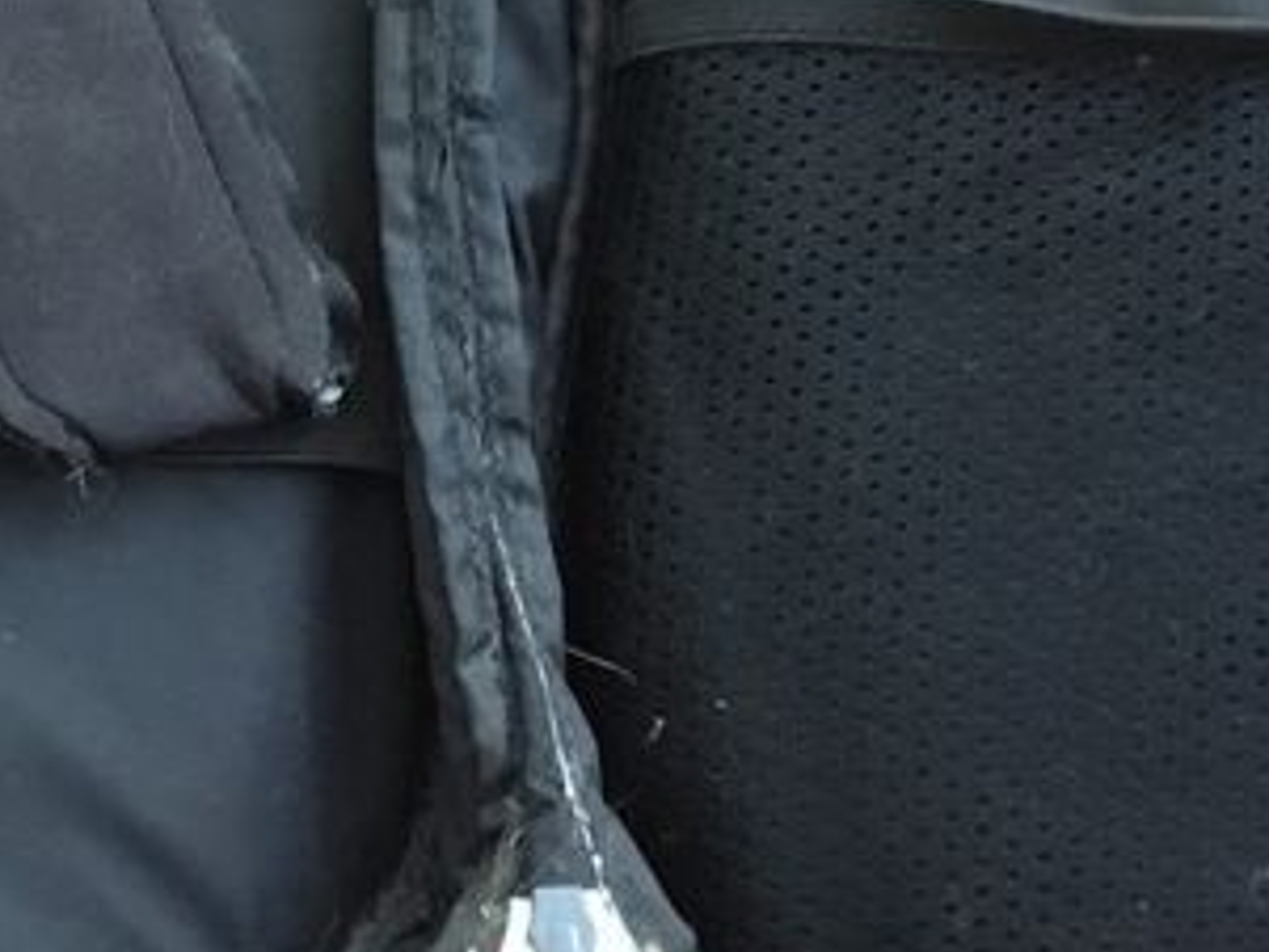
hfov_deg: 19.0
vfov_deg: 13.9
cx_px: 417
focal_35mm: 103
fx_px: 3777
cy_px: -261
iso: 200
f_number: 2.4
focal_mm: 3.3
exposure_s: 1/33
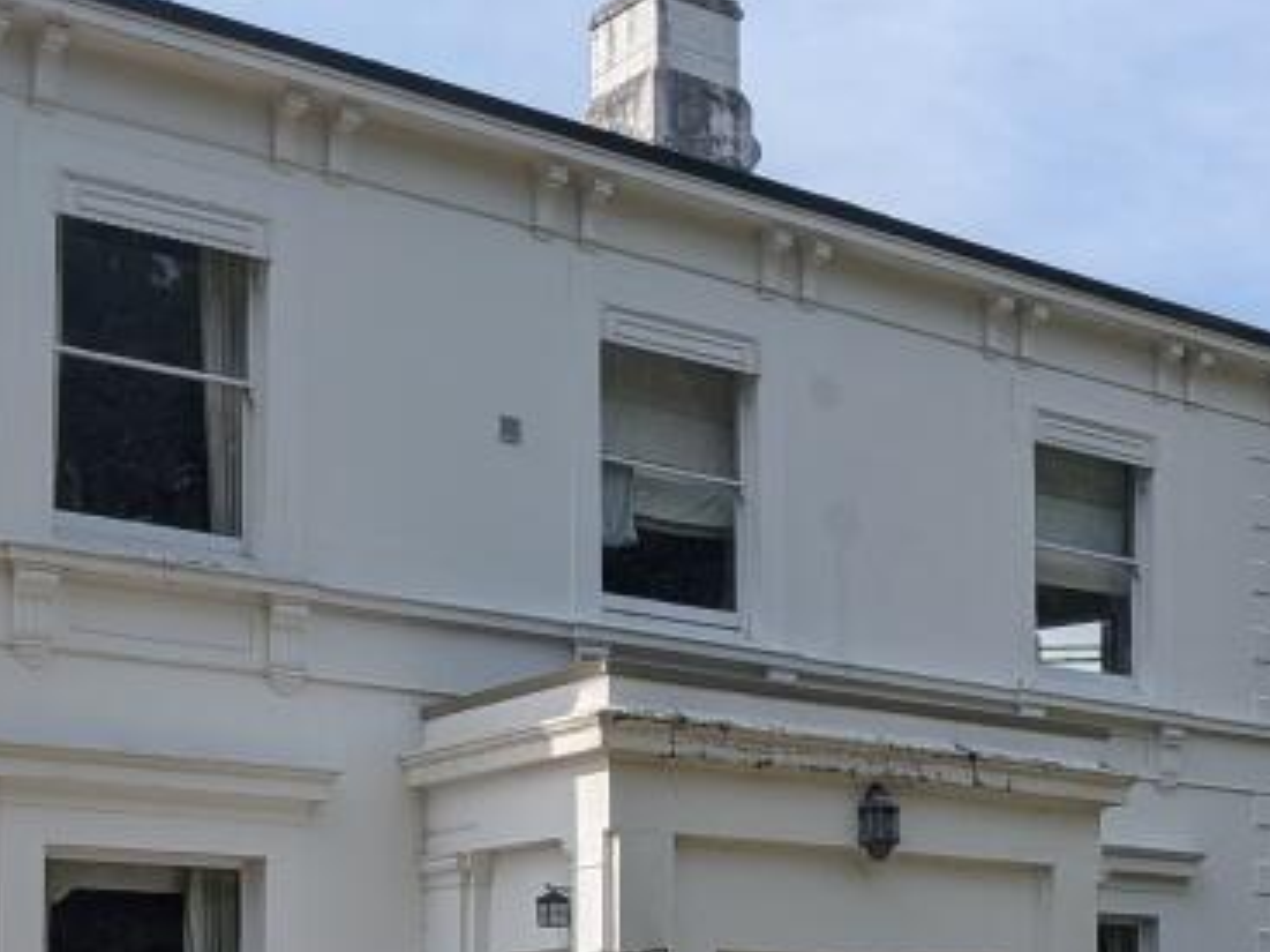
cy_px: 994
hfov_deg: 27.5
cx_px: 1232
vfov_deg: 21.0
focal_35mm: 67
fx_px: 2457
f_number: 1.7
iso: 27
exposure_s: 1/1337
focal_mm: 4.53
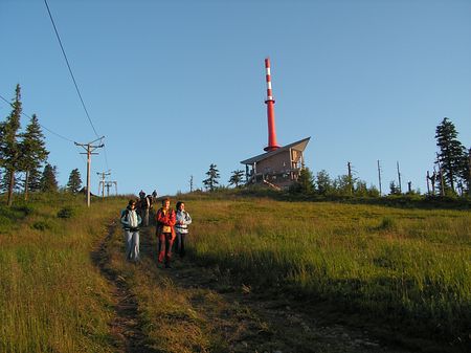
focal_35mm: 36
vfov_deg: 39.6
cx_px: 236
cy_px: 176
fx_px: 490
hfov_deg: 51.4
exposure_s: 1/250
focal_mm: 6
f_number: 3.2
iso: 50
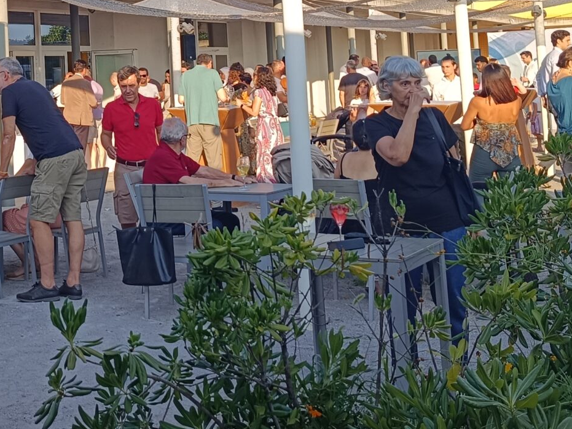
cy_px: 7
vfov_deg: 21.5
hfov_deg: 28.2
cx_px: 47
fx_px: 1090
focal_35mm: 66
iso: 54
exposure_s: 1/441
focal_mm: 5.59
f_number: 1.88
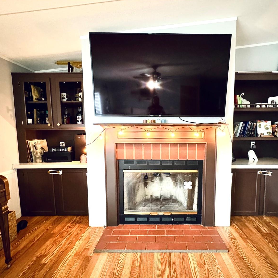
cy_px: 142
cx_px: 159
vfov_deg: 84.0
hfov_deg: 83.5
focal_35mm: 17
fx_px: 154
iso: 1250
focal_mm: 2.22
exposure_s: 1/40
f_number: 2.2
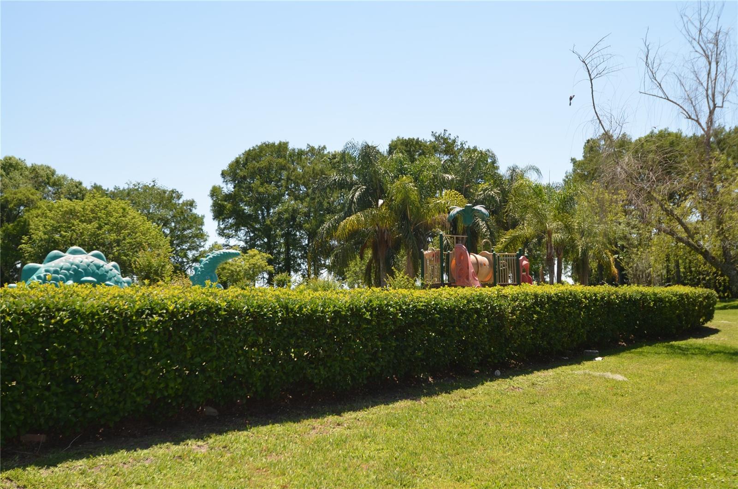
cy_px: 244
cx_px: 369
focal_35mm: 36
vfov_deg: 36.7
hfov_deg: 53.2
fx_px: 736
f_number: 7.1
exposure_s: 1/200
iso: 100
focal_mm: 24
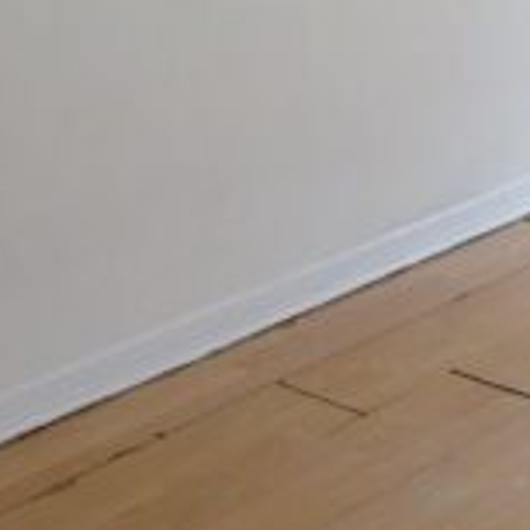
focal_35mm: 107
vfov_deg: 15.6
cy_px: -140
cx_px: 883
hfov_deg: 14.7
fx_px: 1853
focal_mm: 16
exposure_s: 1/60
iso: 400
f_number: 4
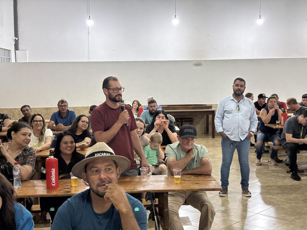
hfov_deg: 36.8
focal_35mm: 52
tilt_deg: -4.3
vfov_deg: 28.0
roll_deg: +1.1
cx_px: 154
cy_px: 115
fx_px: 461
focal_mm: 5.96
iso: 200
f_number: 1.6
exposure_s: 1/40
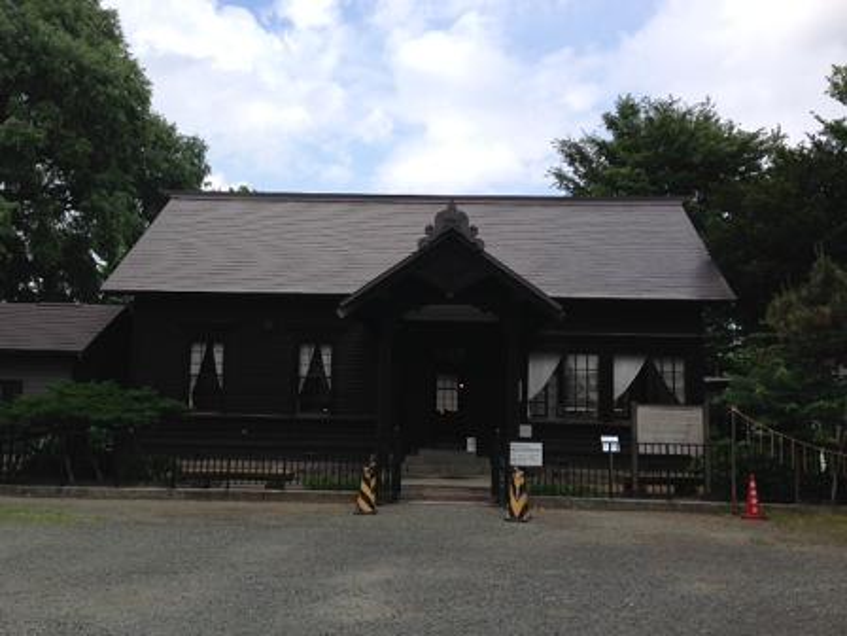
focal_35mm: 33
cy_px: 318
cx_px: 424
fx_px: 807
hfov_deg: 55.4
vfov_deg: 42.9
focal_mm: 4.13
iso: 50
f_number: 2.4
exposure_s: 1/1153
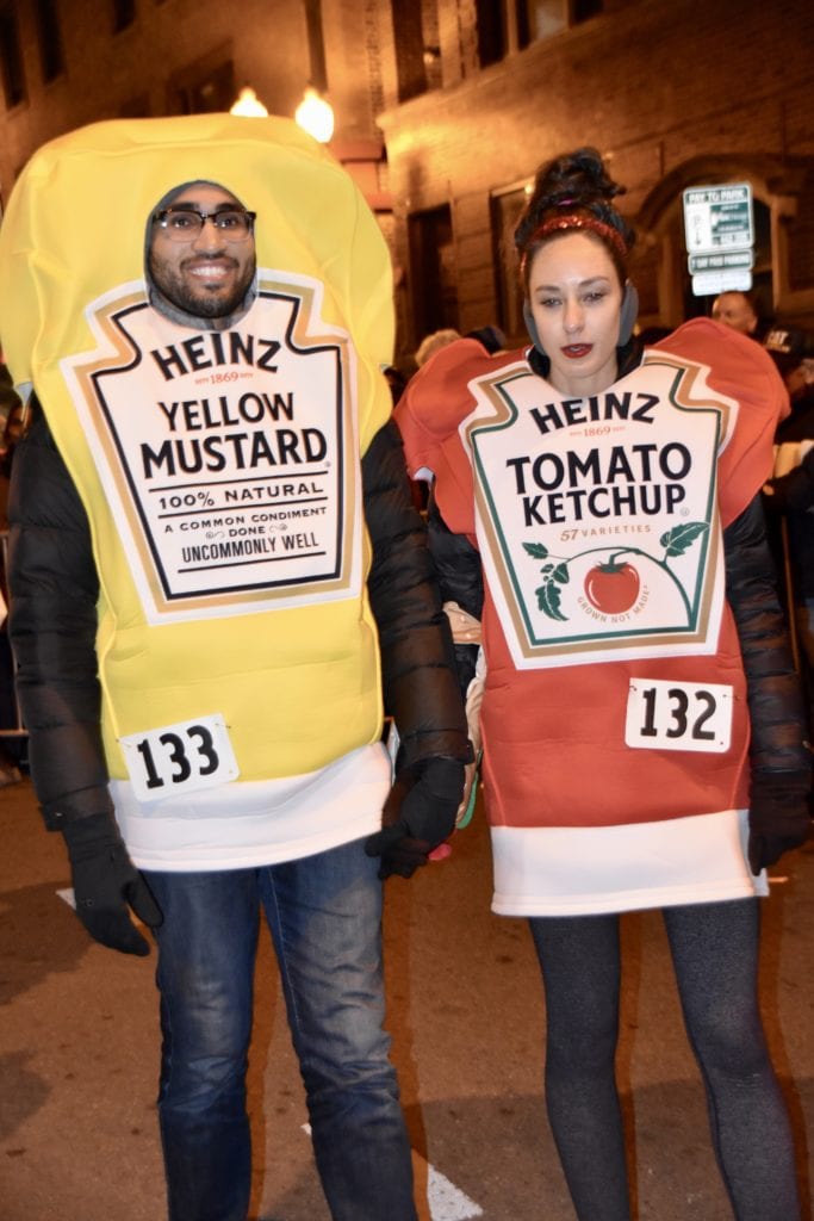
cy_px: 610
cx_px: 407
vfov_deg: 35.0
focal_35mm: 57
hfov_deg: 23.8
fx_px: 1932
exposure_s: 1/60
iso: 3200
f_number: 4.2
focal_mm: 38
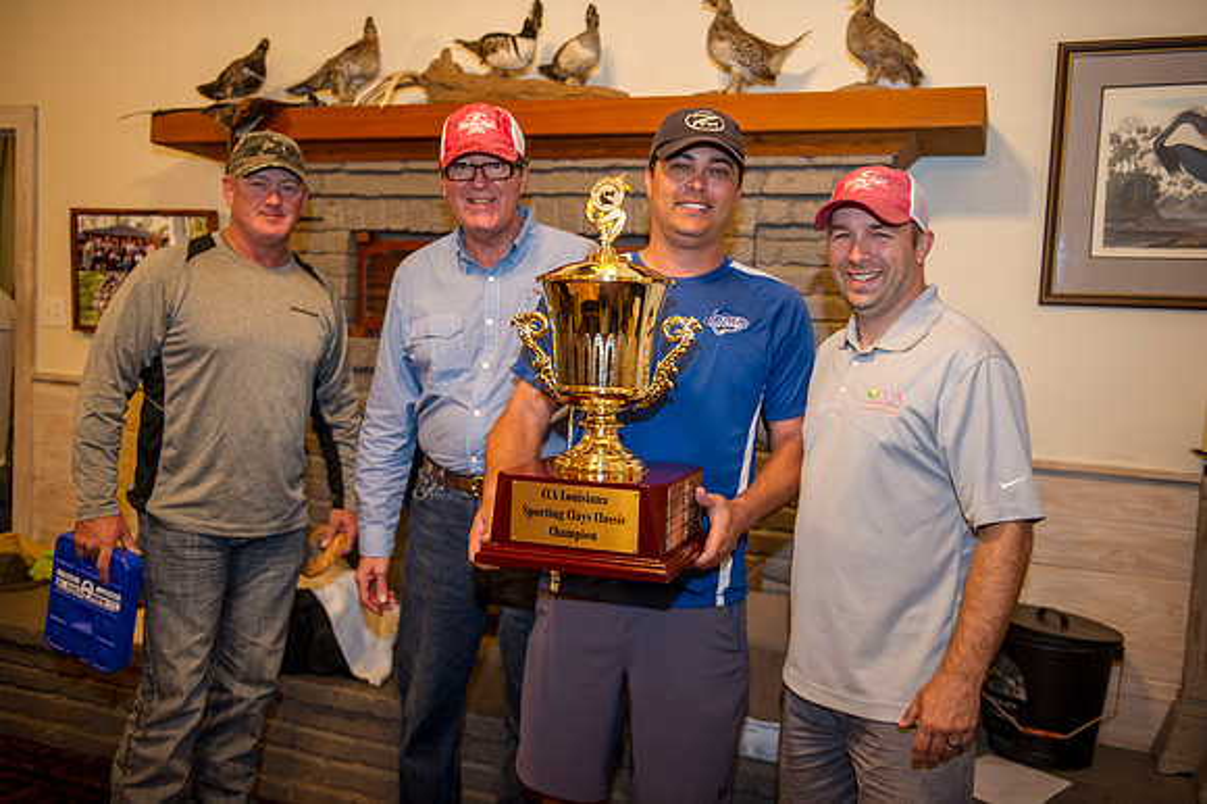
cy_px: 402
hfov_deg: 58.7
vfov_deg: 41.1
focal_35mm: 32
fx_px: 1072
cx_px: 604
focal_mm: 32
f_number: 2.8
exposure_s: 1/100
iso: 1600
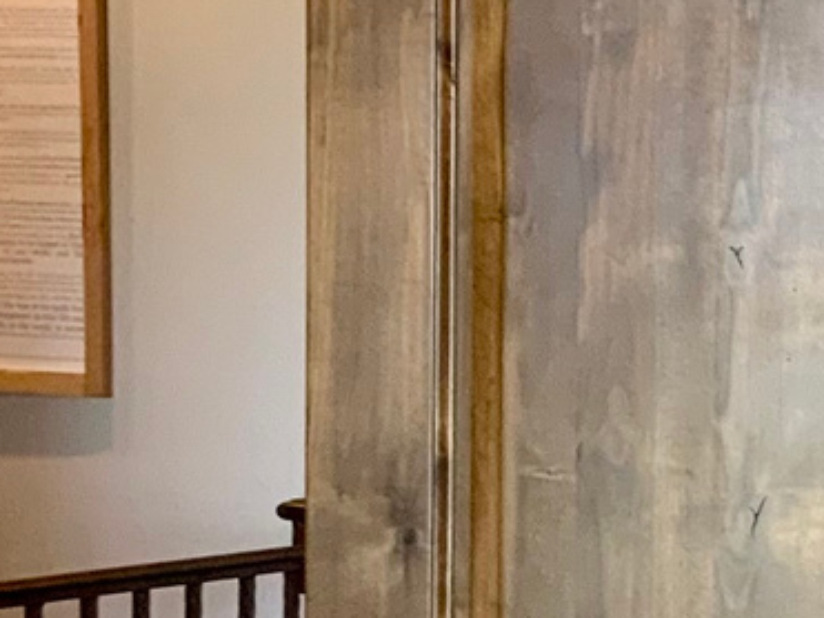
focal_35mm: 160
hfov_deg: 11.7
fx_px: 3807
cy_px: 560
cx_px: 1337
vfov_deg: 9.2
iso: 64
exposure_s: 1/60
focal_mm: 3
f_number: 1.8
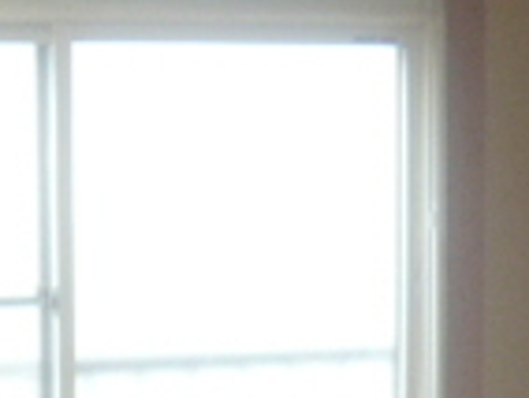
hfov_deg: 15.6
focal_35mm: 126
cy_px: 428
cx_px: 194
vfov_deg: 11.6
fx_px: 1929
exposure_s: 1/30
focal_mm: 4.6
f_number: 2.8
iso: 100
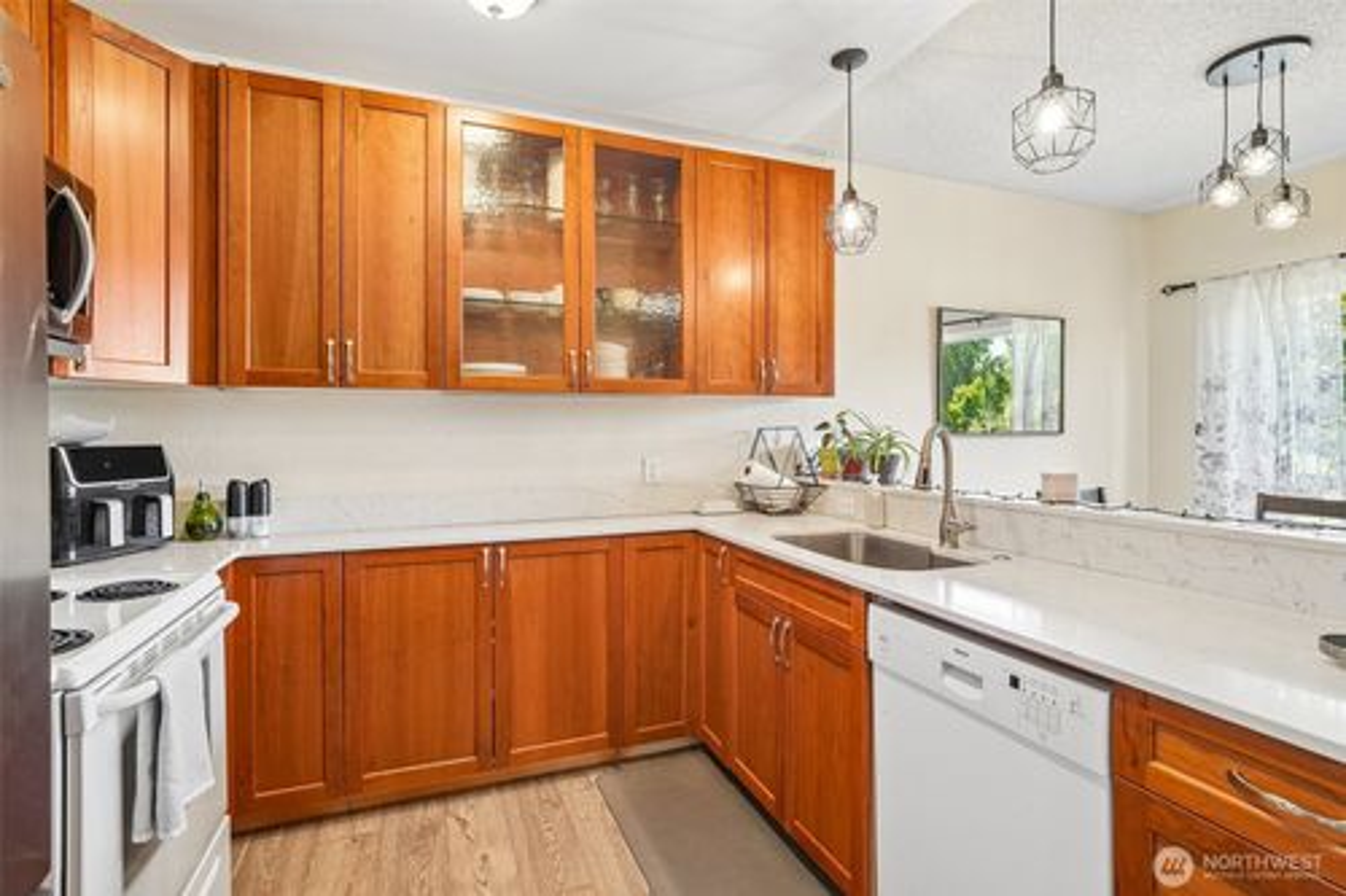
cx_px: 673
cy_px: 448
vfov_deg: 73.7
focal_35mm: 16
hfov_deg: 96.8
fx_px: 598
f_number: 8
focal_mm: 16
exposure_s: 1/30
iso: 1600
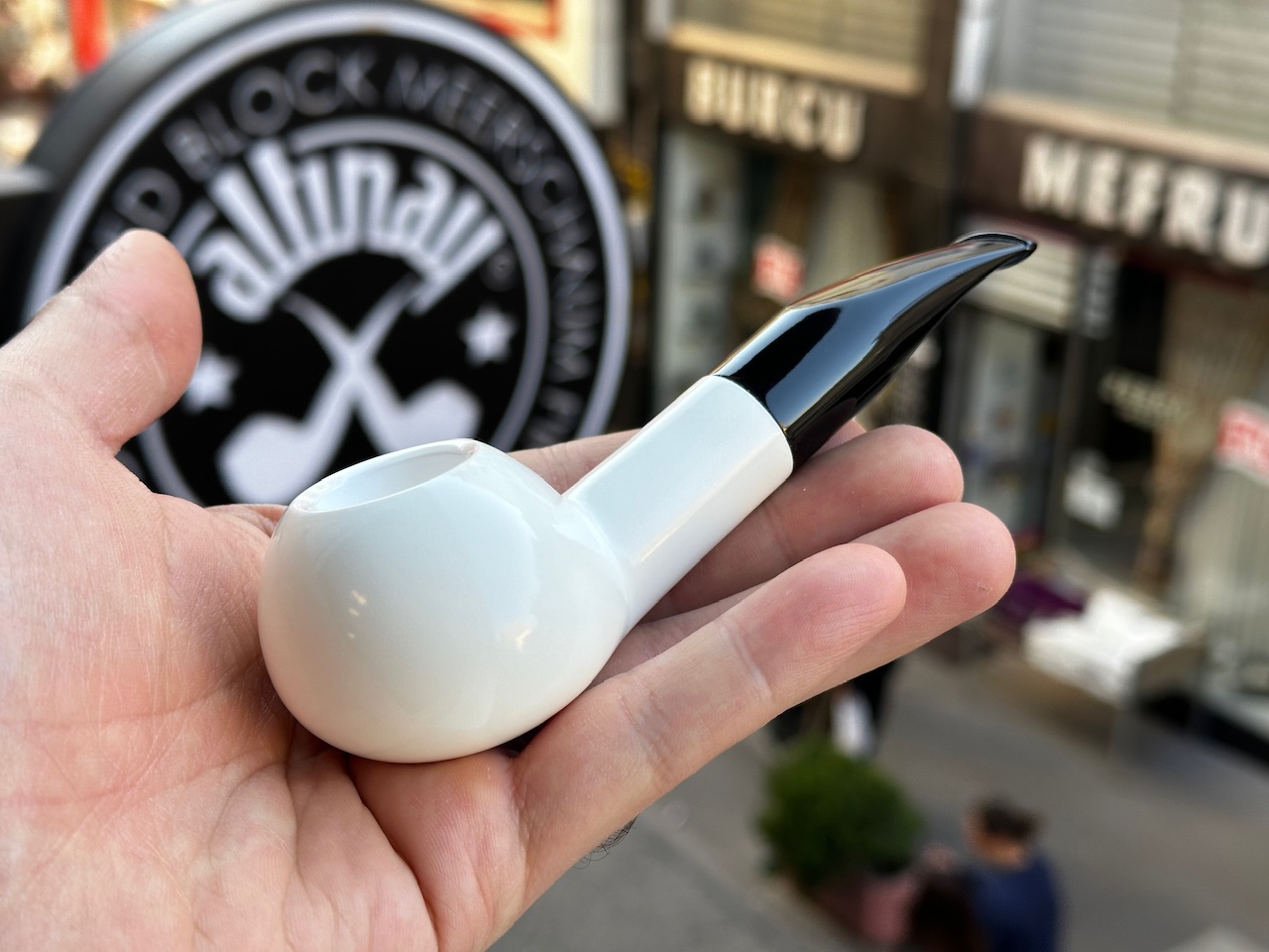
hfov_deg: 39.7
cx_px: 634
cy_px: 476
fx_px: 1760
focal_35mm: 48
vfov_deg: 30.3
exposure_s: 1/268
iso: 64
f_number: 1.78
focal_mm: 6.86
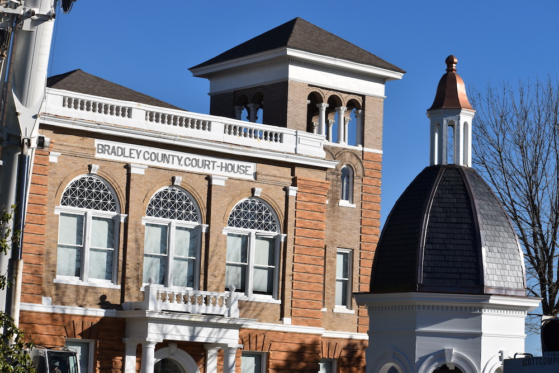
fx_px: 1631
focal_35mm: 105
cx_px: 280
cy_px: 186
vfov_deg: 13.0
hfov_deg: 19.5
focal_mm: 70
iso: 100
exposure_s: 1/500
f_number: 8
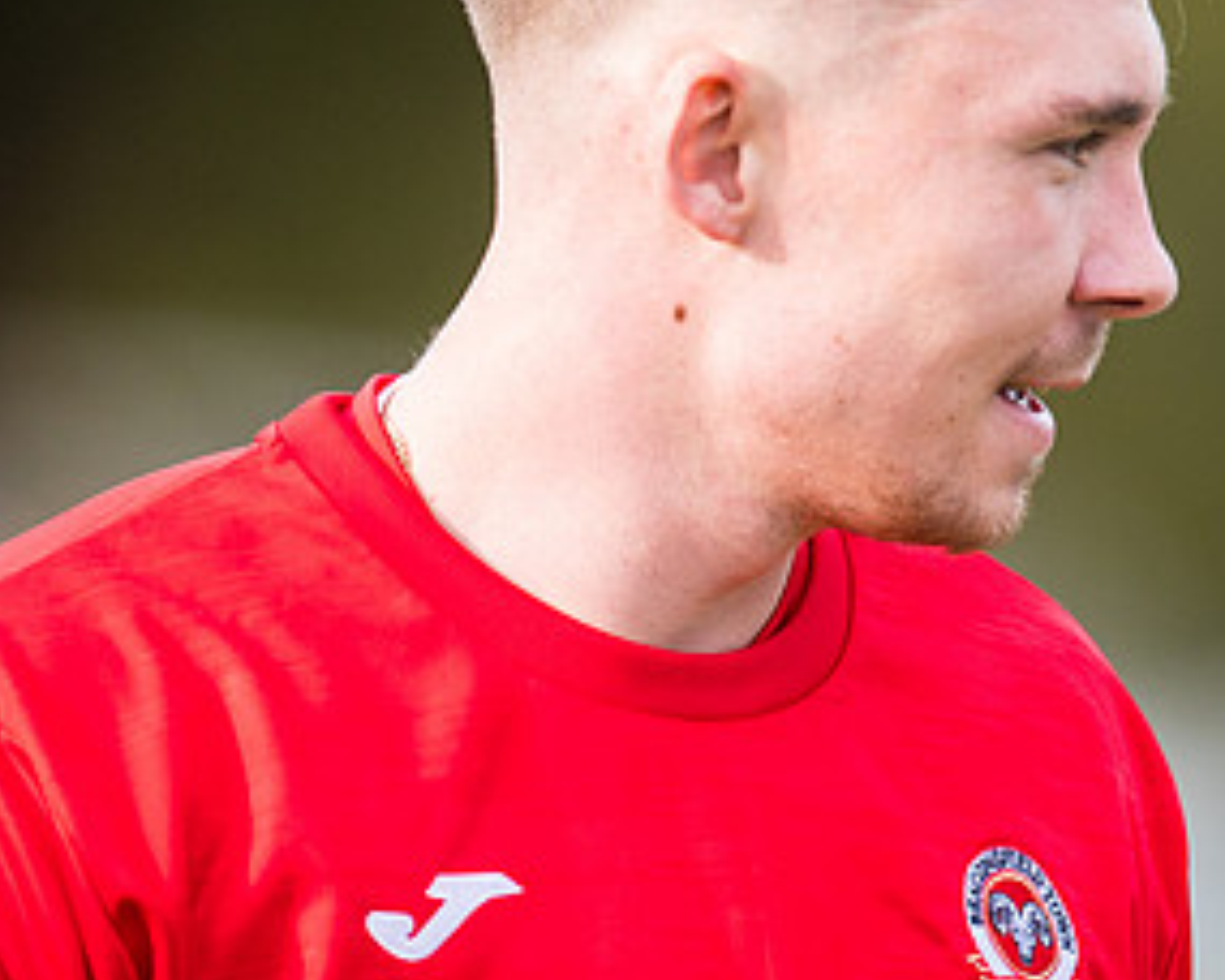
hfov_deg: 1.9
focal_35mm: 1046
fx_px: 37923
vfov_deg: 1.5
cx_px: 827
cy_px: 443
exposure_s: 1/3200
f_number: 2.8
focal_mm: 400
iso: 800
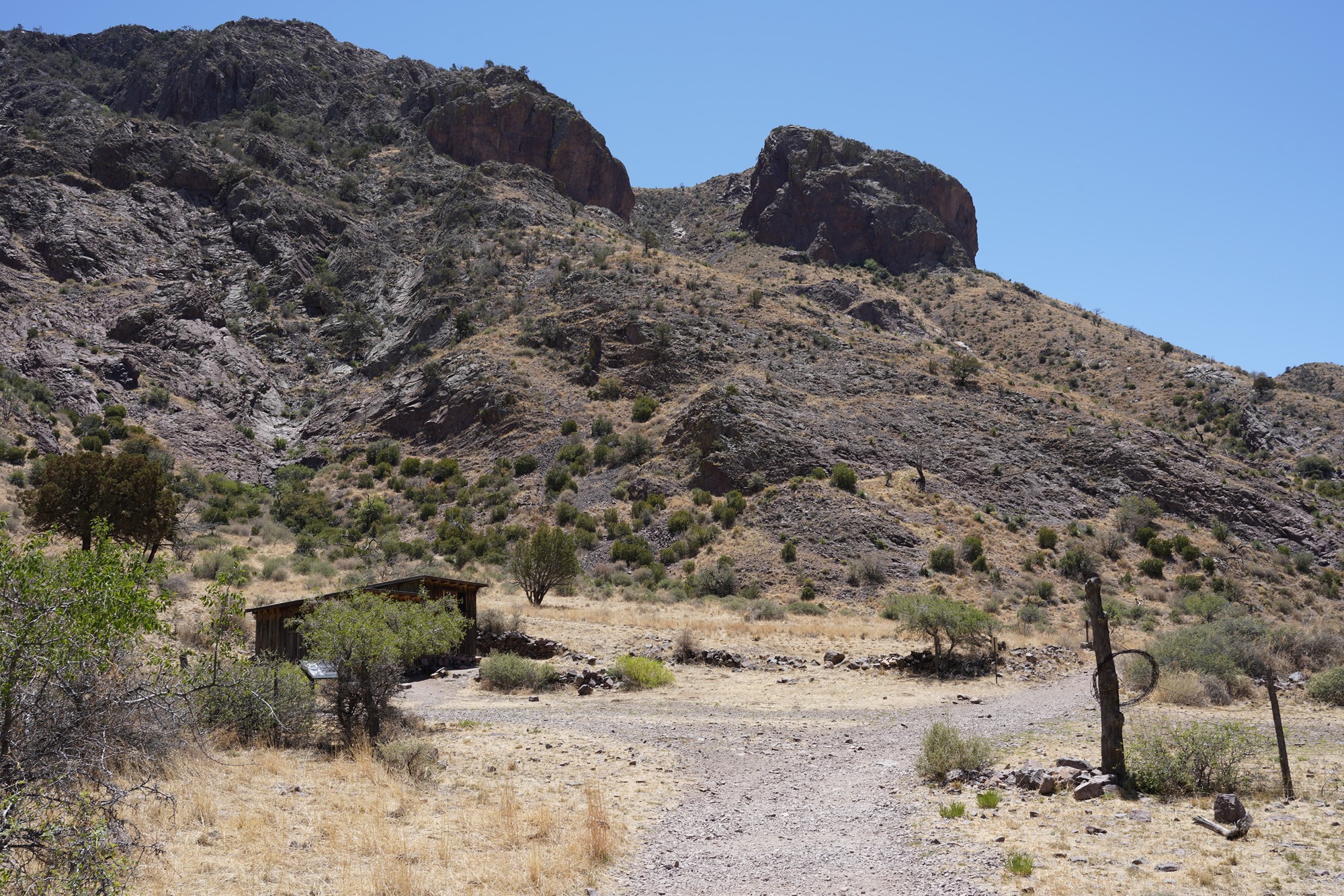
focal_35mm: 36
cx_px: 672
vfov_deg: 36.9
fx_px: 1344
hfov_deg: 53.1
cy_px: 448
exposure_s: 1/100
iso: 100
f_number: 13
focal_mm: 36
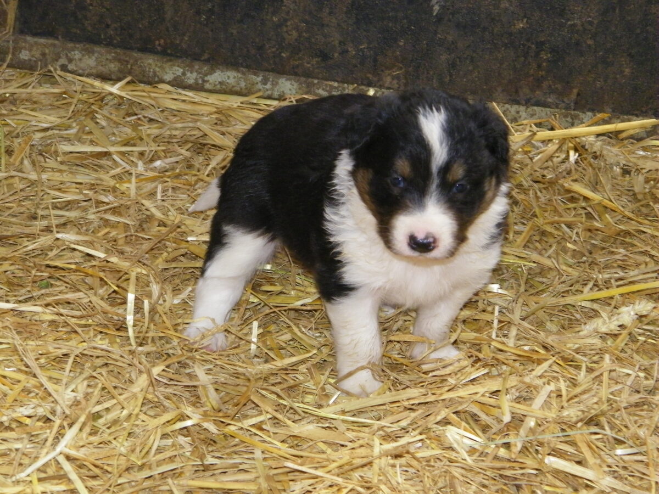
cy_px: 247
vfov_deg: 13.1
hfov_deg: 17.4
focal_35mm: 113
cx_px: 330
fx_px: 2151
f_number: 4.7
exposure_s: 1/40
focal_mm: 20.1
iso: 200
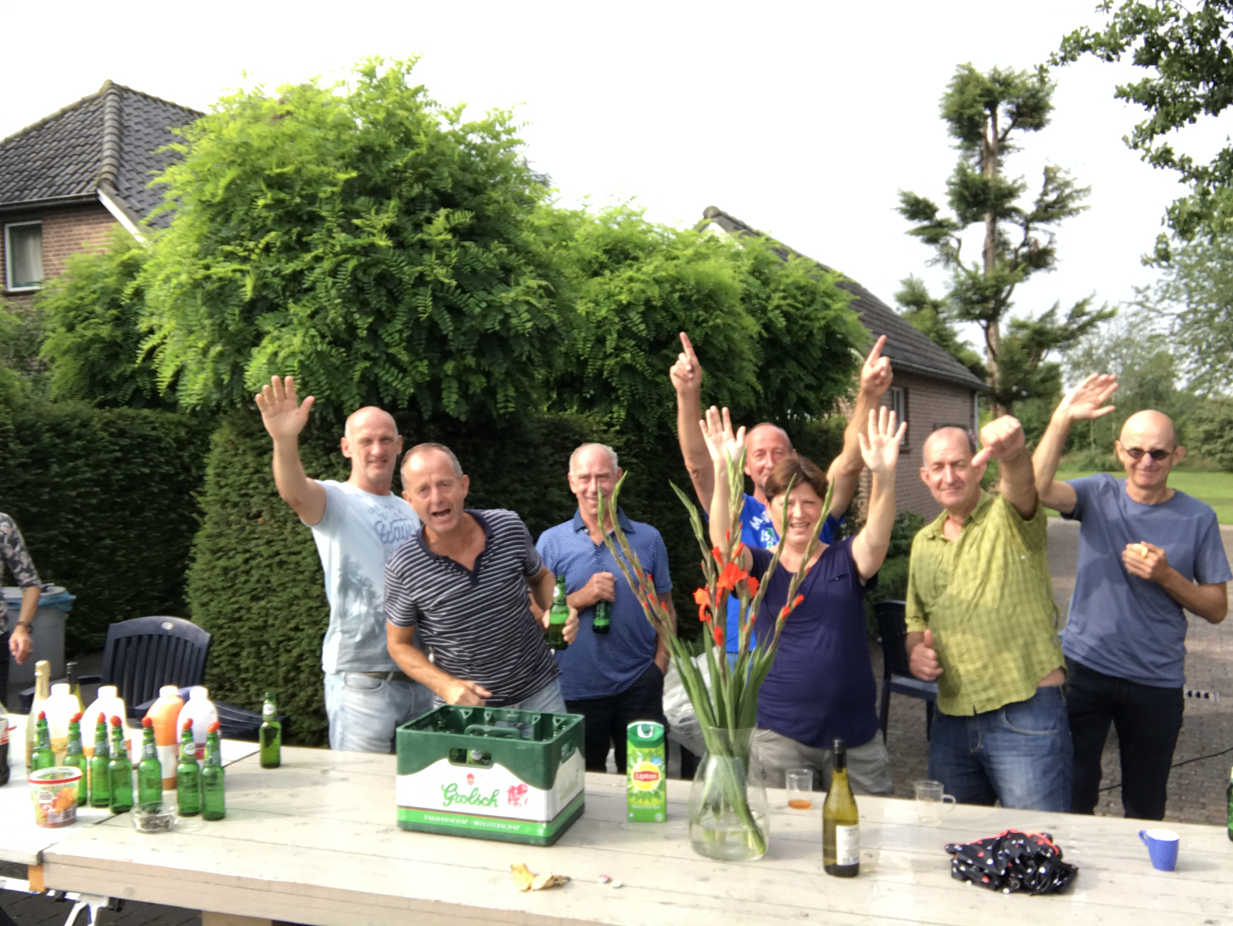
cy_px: 463
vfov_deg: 44.2
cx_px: 616
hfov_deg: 56.8
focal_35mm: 32
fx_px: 1141
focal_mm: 2.87
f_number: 2.2
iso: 25
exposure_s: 1/379
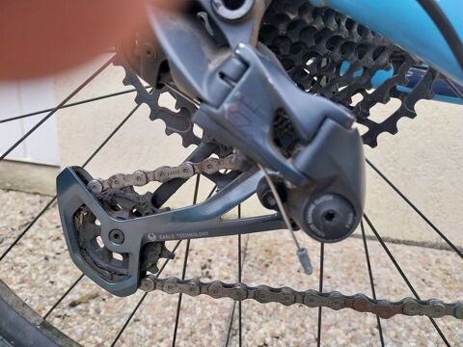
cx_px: 232
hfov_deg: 67.3
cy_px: 174
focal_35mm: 26
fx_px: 348
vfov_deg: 53.1
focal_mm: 4
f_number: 1.8
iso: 32
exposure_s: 1/100
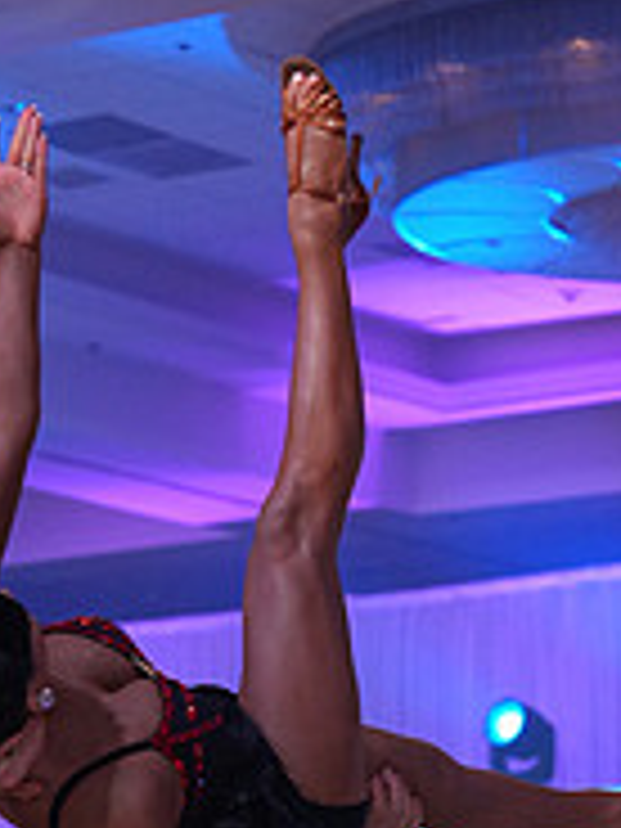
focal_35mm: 212
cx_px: 295
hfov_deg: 7.0
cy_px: 1251
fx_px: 5071
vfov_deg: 9.1
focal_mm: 70
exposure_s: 1/400
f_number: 4
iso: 1250
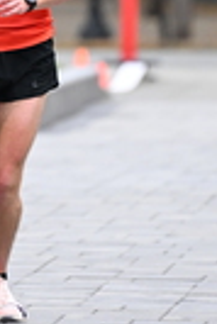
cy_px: -76
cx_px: -4
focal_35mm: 804
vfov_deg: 2.6
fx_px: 7250
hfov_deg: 1.7
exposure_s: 1/800
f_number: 2.8
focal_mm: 195
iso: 1600
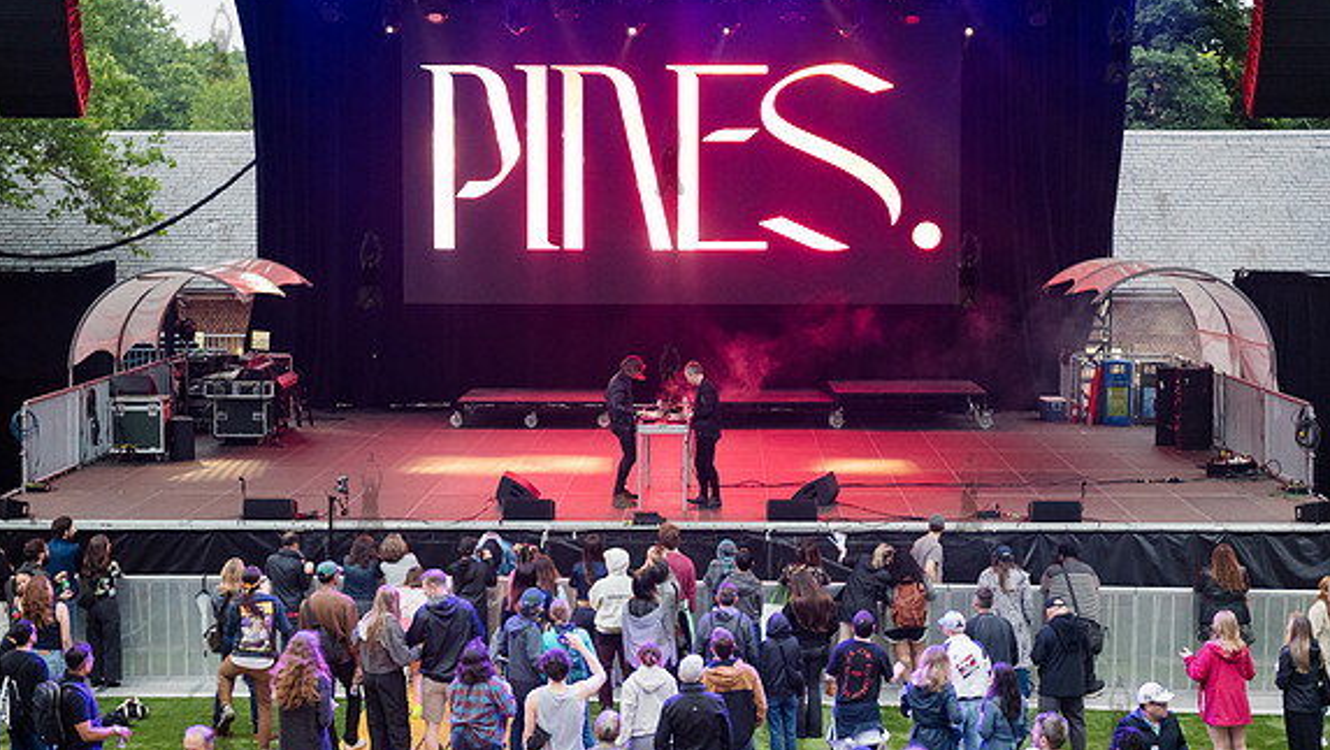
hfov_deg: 31.0
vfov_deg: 17.8
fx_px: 2399
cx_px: 668
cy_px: 380
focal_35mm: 68
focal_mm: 62
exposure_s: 1/160
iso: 4000
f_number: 2.8
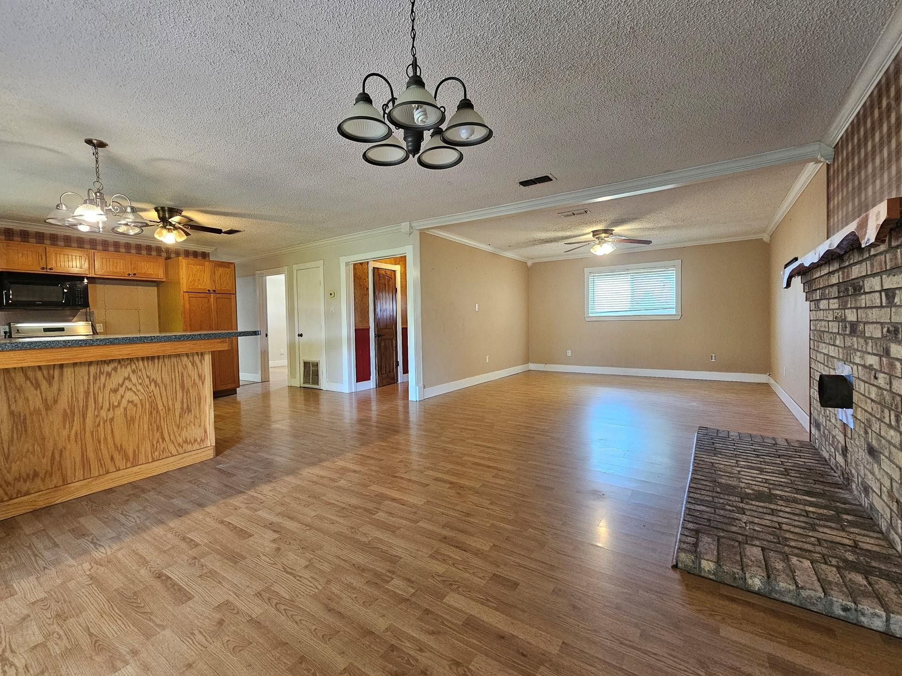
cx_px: 438
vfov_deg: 85.6
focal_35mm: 14
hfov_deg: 102.0
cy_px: 326
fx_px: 365
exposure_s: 1/30
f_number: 2.2
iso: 320
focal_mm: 2.2
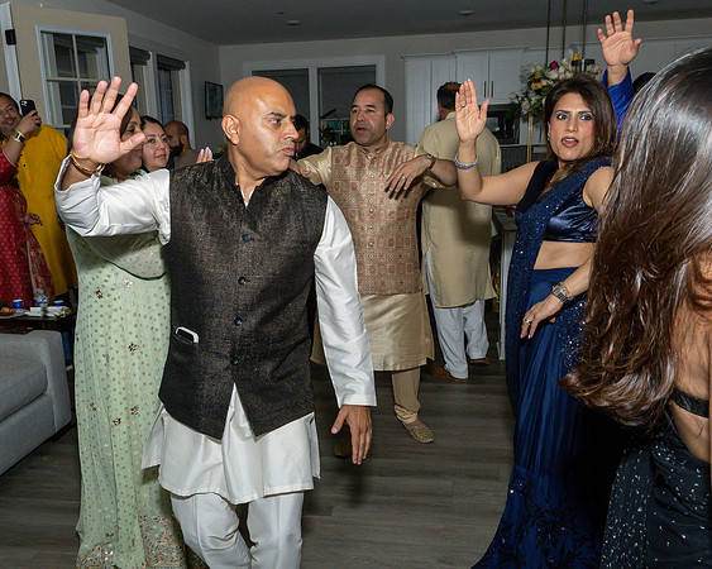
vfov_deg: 47.7
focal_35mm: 31
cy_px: 298
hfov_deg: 57.8
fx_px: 644
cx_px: 332
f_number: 7.1
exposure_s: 1/250
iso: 1000
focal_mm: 17
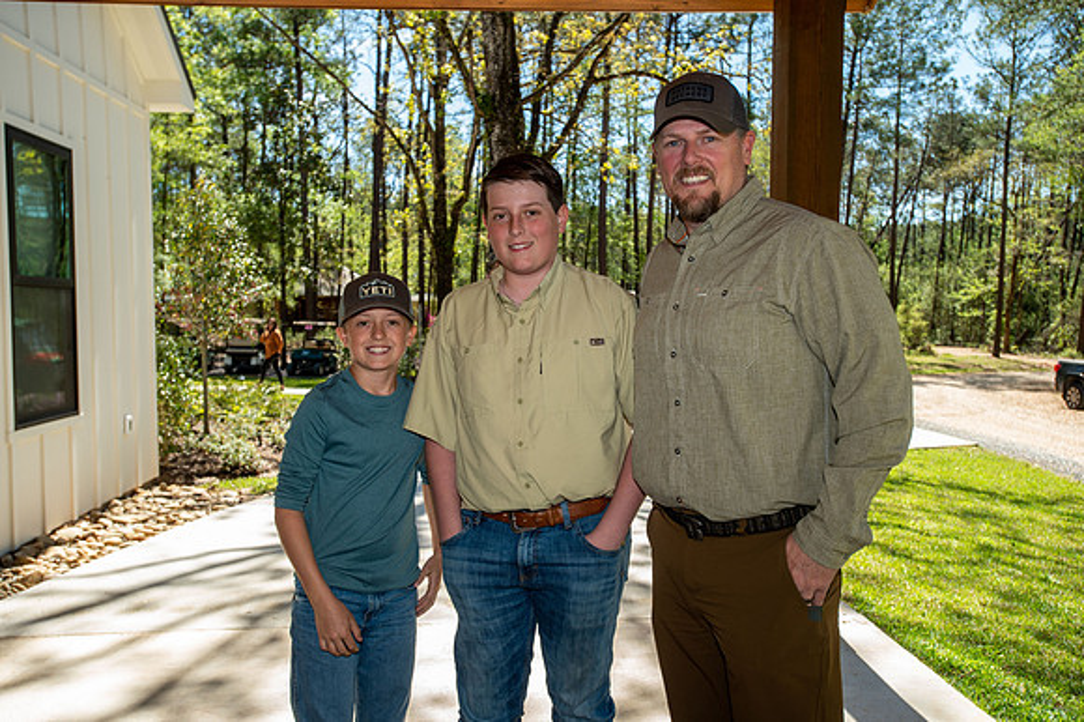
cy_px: 361
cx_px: 542
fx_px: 963
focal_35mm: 32
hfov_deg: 58.7
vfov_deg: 41.1
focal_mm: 32
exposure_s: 1/125
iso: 100
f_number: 5.6
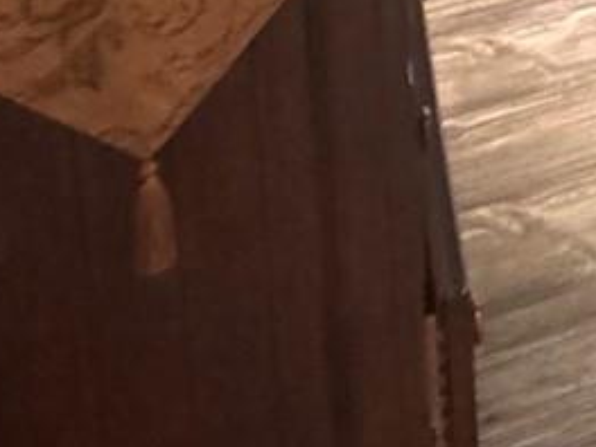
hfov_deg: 17.0
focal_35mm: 85
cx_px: 1194
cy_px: -616
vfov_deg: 13.2
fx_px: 1463
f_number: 2.2
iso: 1250
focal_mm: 2.22
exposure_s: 1/30
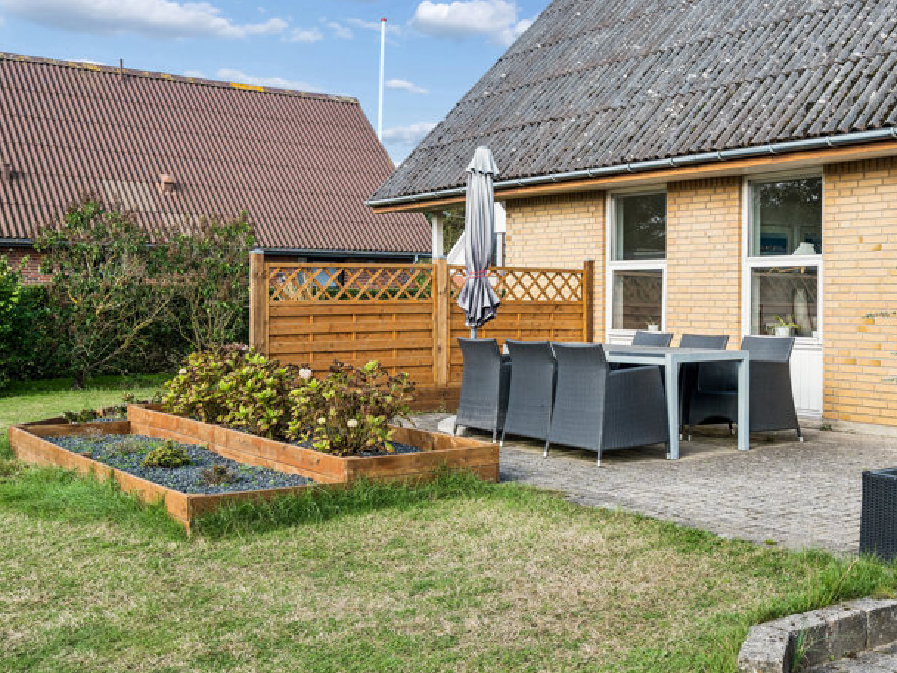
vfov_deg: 33.6
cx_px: 527
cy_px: 306
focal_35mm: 43
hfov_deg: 43.7
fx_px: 1114
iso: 500
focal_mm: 34
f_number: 9
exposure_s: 1/320
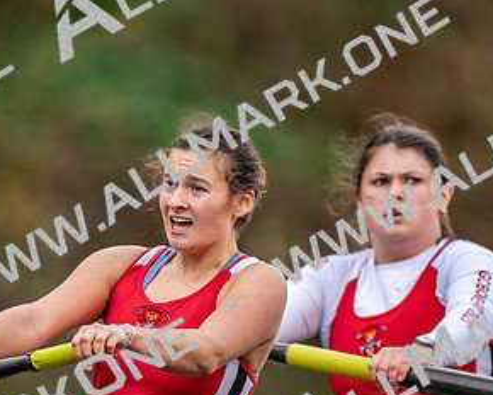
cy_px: 312
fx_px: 16459
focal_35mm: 1128
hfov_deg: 1.7
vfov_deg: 1.4
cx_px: 148
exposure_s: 1/2500
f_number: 4
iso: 1800
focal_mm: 600
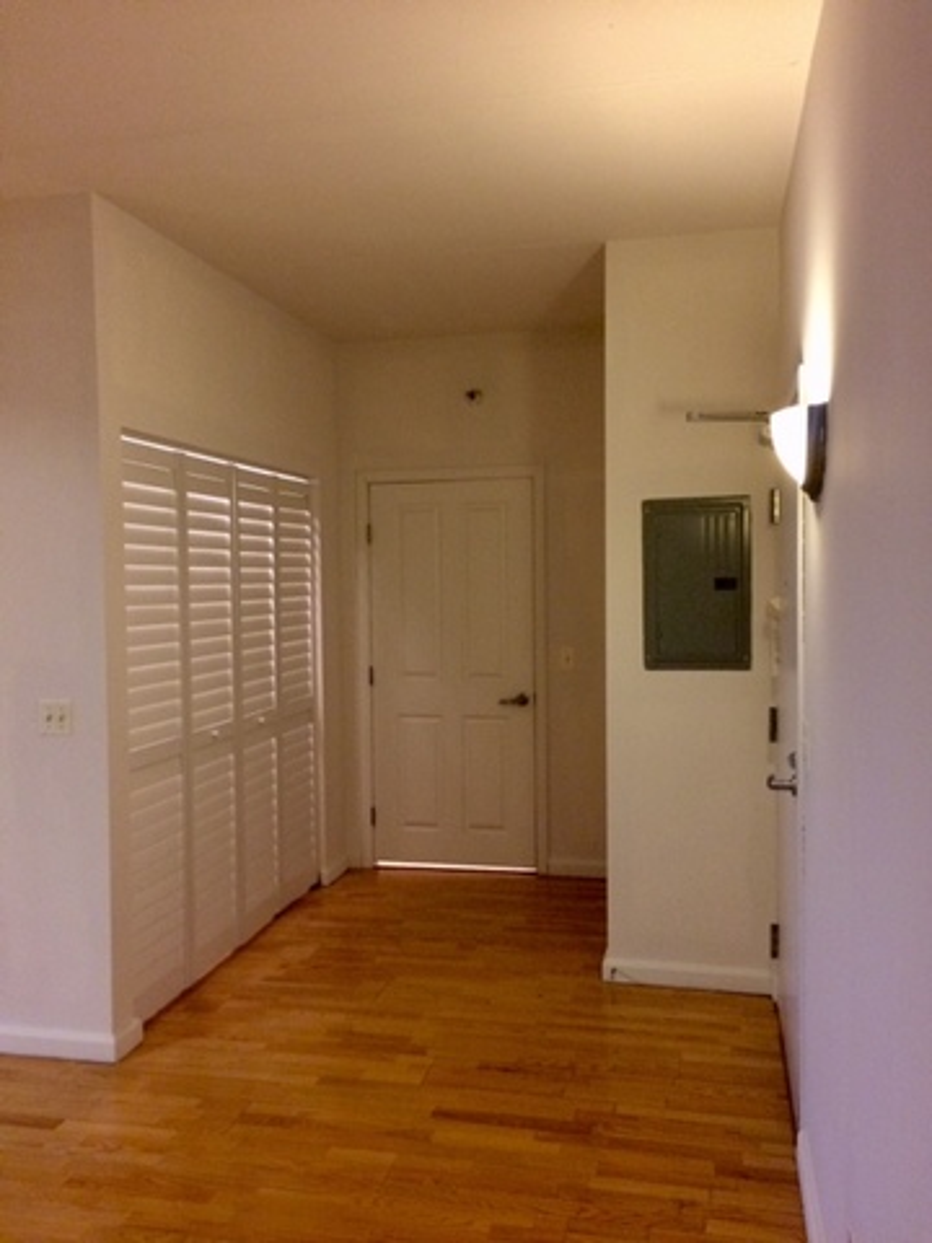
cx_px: 466
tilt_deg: -2.2
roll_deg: +2.1
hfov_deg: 48.2
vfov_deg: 61.7
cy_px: 622
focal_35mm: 29
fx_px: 1041
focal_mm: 4.15
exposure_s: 1/30
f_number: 2.2
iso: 200
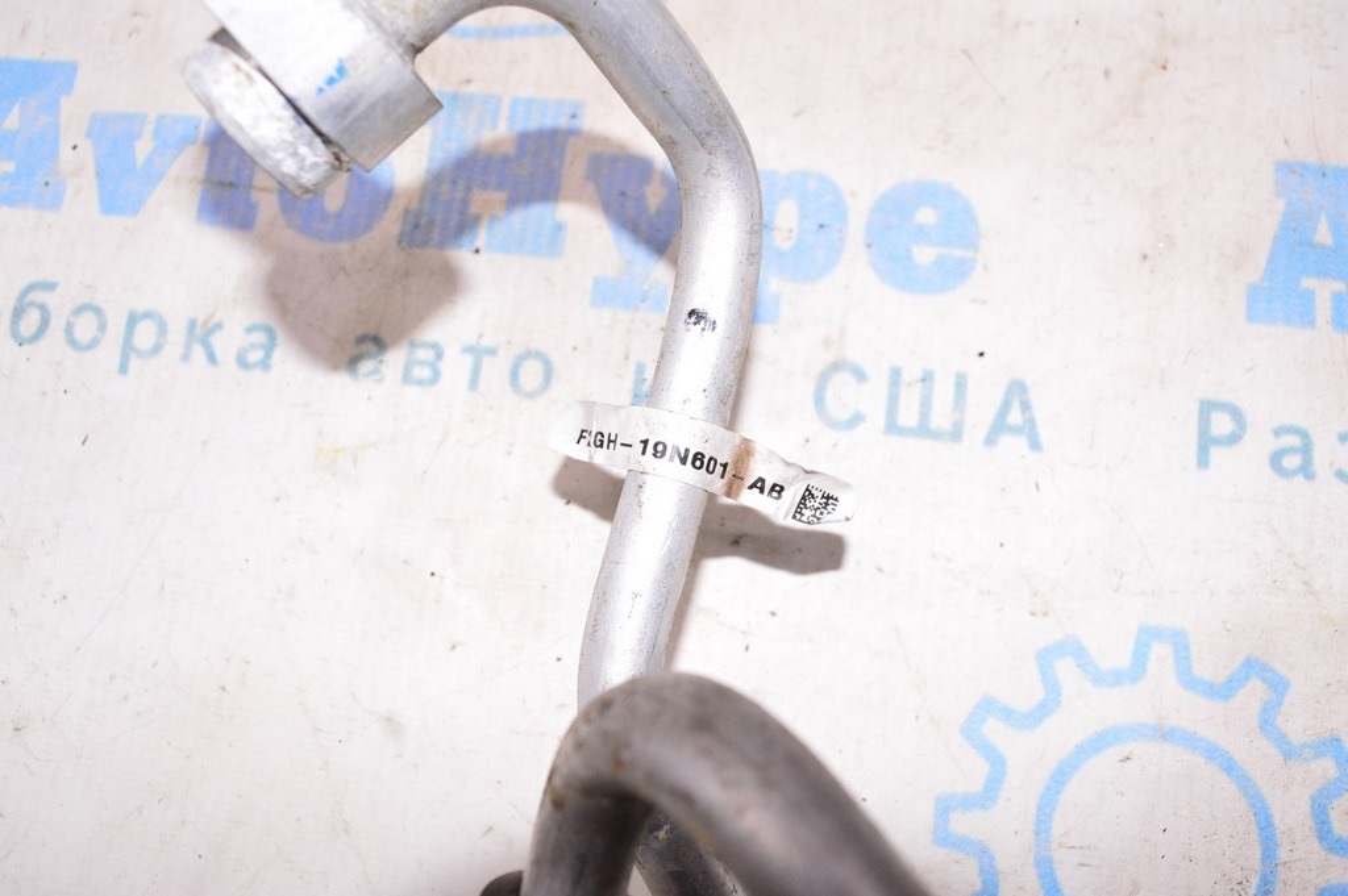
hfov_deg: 62.0
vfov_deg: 43.5
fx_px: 1122
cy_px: 448
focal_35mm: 30
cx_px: 674
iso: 1600
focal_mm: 20
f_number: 8
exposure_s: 1/125
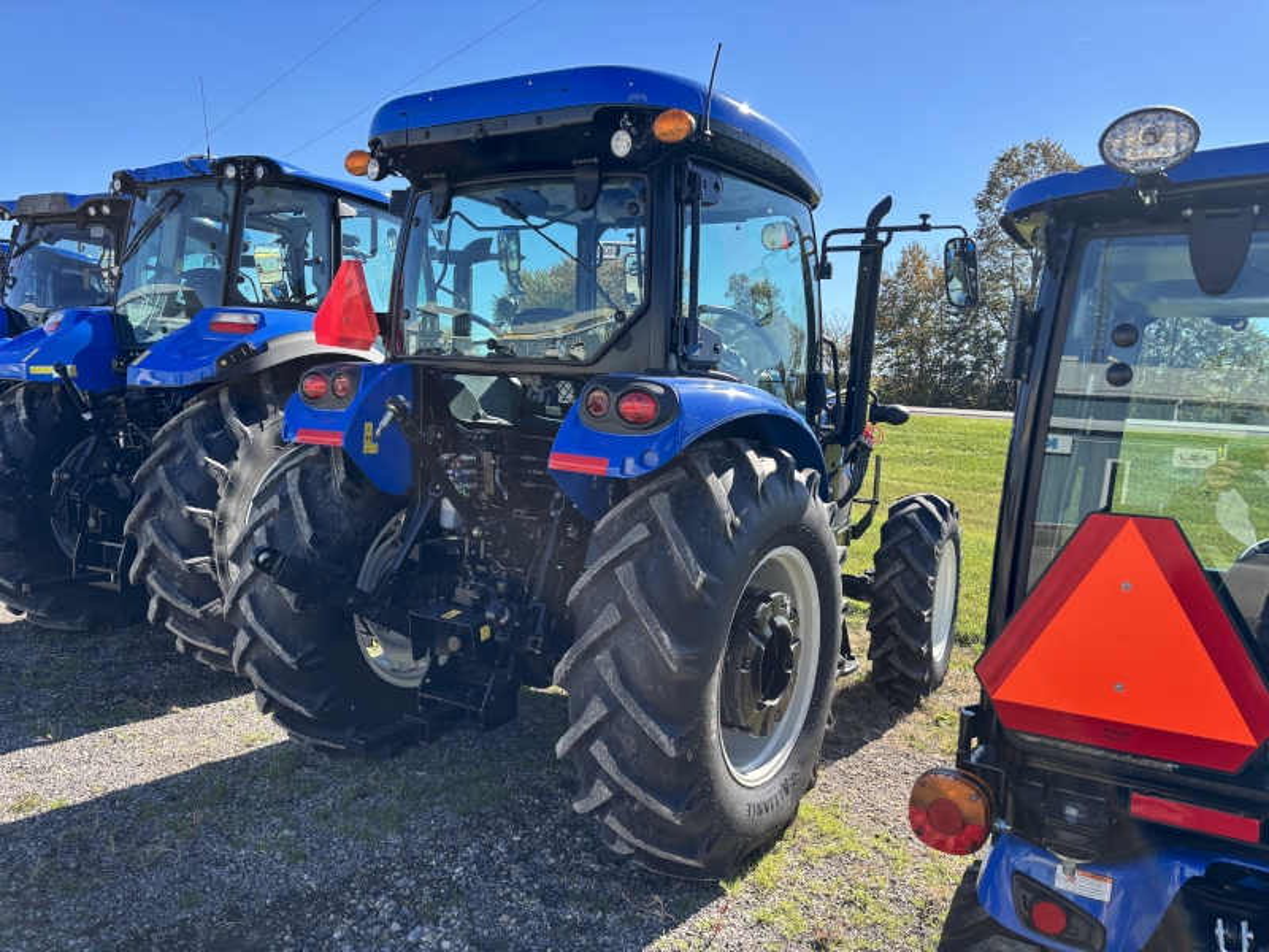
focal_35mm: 26
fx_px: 953
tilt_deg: -4.8
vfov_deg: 53.1
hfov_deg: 67.3
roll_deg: -3.9
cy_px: 476
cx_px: 634
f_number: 1.6
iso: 50
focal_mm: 5.96
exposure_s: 1/1362
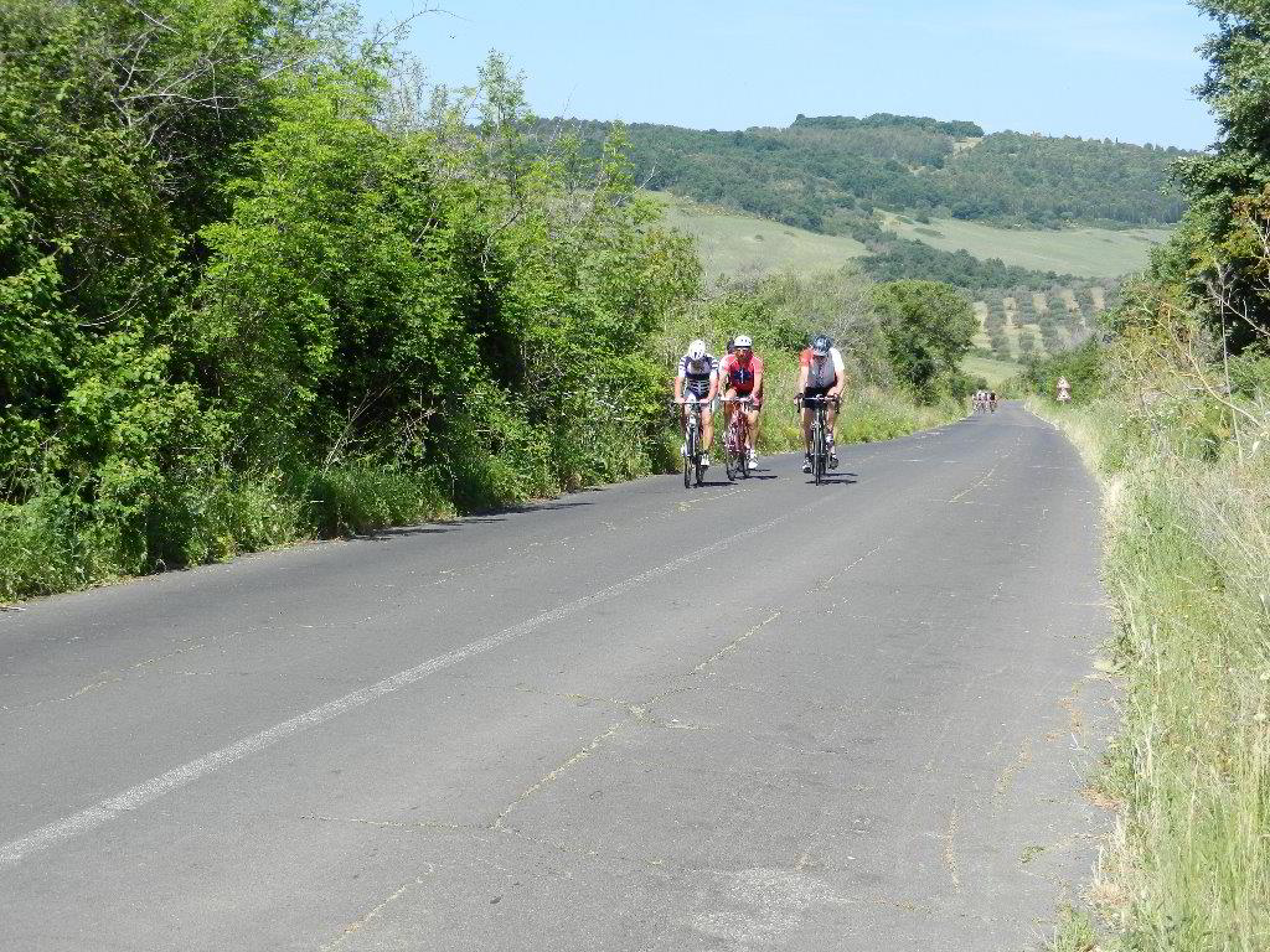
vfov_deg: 21.6
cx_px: 635
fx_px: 2495
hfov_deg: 28.6
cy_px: 476
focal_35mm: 68
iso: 160
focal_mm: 12.3
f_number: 4.6
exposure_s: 1/640
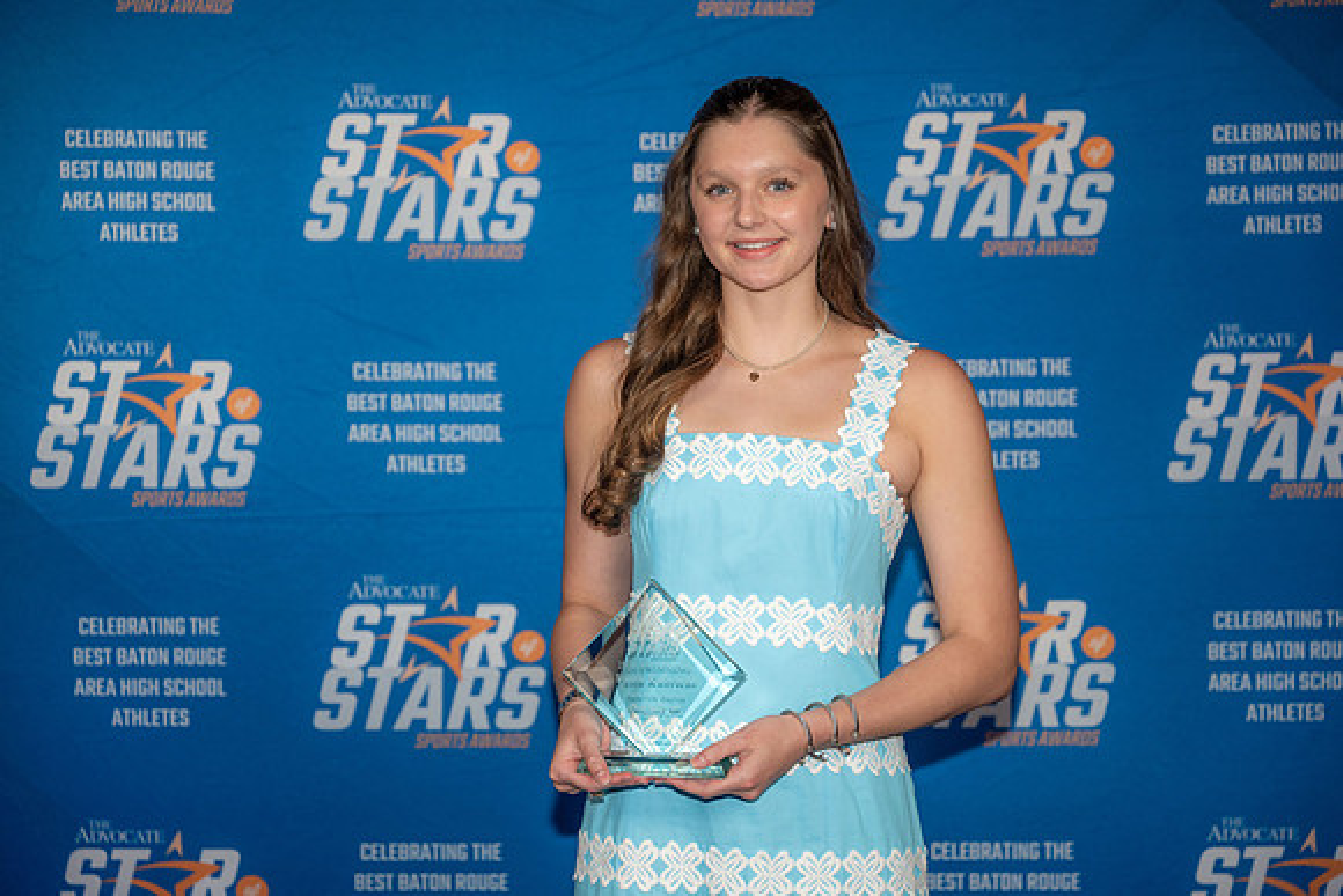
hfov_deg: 28.8
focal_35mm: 70
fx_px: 2612
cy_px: 448
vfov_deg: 19.5
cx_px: 672
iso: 400
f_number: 3.2
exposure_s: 1/200
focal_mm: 70
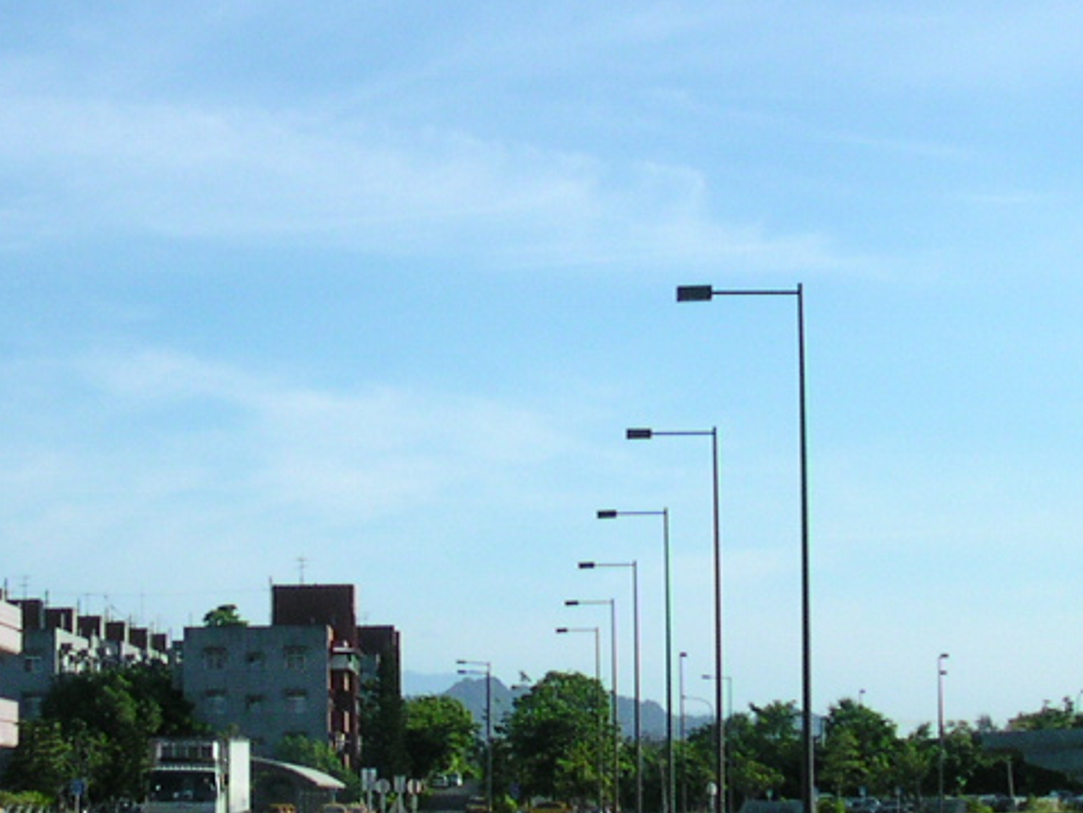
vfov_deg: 14.9
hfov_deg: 19.8
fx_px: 3099
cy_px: 485
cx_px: 351
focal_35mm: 99
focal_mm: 5.6
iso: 100
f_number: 4.5
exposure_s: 1/403
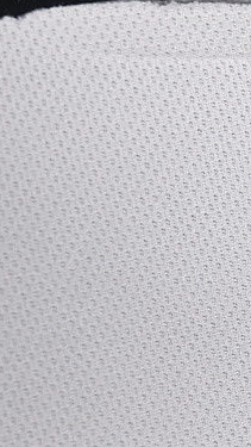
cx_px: 558
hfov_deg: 5.2
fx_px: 2673
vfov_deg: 9.5
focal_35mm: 226
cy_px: 281
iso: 160
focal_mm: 50
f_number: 7.1
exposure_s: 1/80
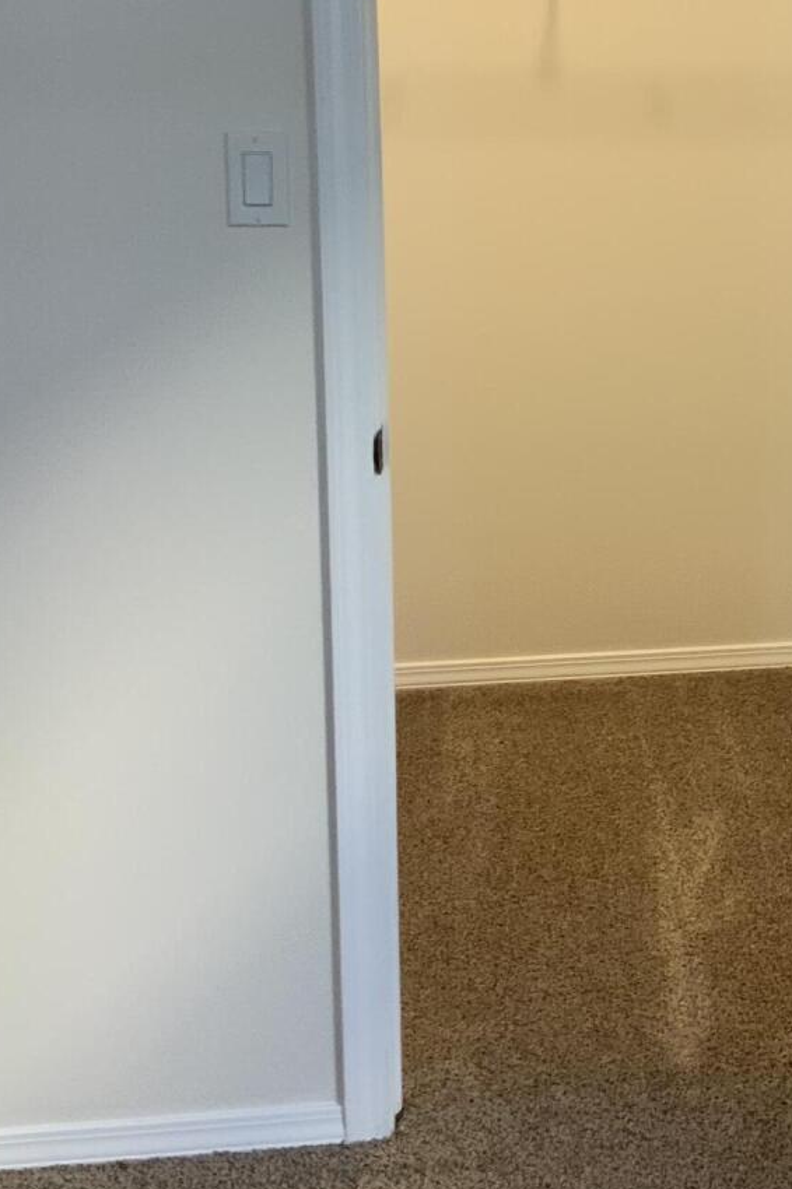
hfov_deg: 18.4
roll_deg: -1.0
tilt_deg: -10.2
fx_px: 2345
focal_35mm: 71
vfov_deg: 28.1
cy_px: 325
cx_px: 897
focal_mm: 3
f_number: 1.8
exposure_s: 1/60
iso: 80
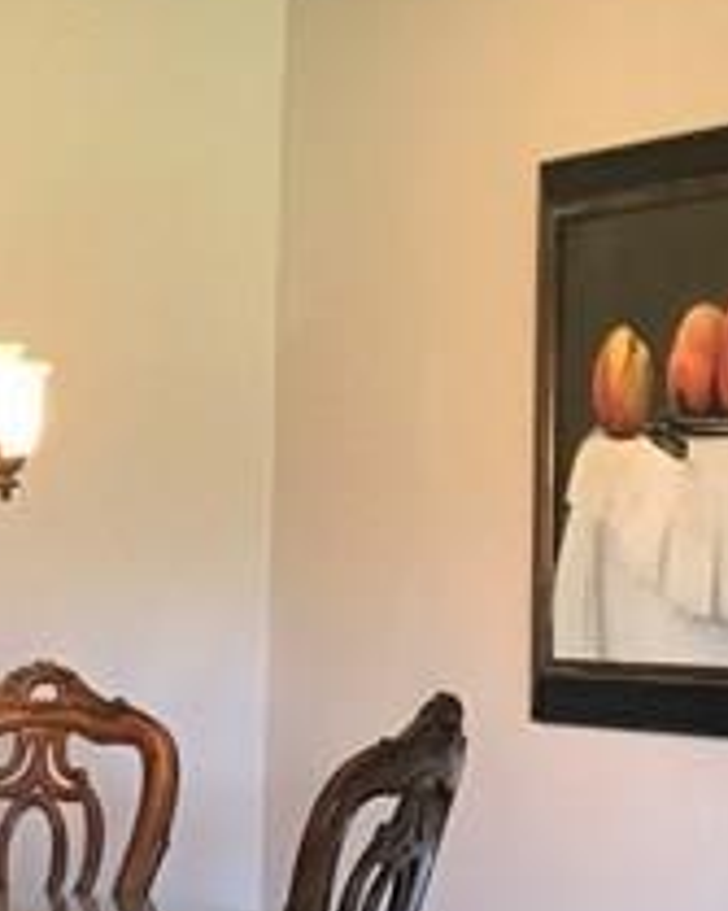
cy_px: 841
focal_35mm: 134
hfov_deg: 11.3
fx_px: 3612
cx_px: -144
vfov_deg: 14.2
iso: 50
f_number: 1.8
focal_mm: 3.99
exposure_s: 1/15
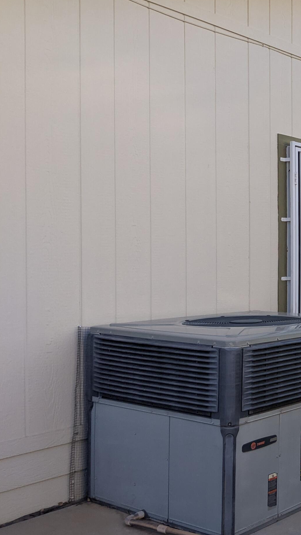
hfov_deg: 21.6
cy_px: 259
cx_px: 429
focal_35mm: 48
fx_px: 681
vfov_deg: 42.9
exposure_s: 1/1381
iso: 58
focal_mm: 4.44
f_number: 1.8
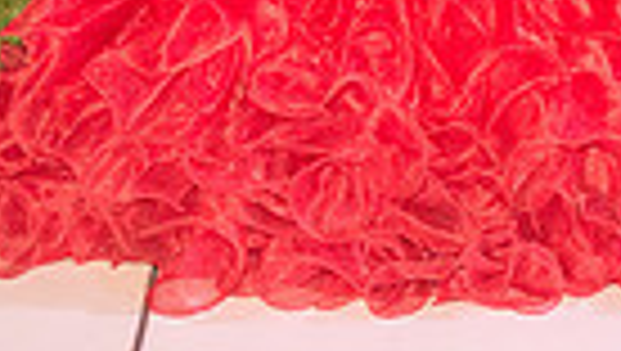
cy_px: -394
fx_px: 3478
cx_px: 562
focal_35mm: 211
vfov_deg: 5.6
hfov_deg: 10.1
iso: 1600
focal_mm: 48
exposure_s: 1/200
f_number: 3.5
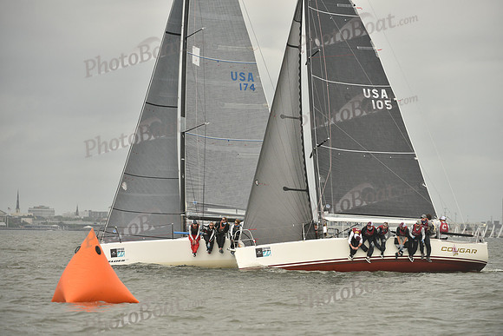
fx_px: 3354
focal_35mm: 240
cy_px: 168
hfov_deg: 8.6
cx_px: 252
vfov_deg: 5.7
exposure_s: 1/800
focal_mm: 240
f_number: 5.6
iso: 400
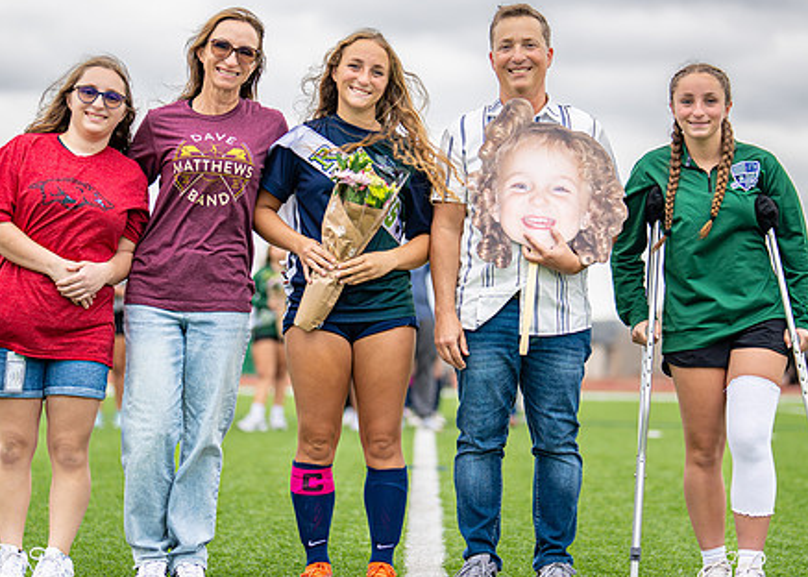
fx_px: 2409
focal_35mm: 105
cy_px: 291
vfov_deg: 13.7
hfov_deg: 19.0
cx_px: 411
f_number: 1.2
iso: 125
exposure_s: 1/2500
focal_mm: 50
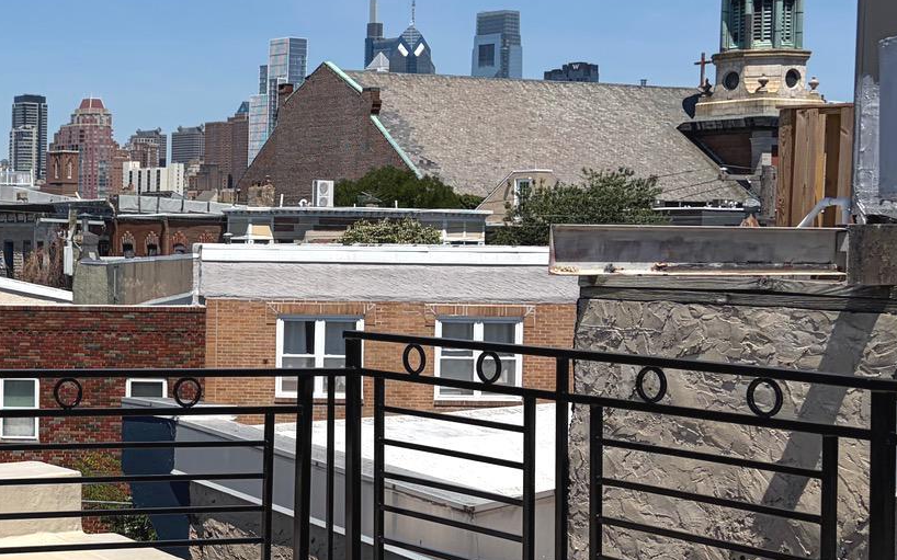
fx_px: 1687
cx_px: -146
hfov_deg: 26.8
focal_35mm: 69
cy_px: 301
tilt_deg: -1.6
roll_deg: -0.2
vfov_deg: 18.9
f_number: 1.6
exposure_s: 1/6993
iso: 50
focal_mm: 5.96
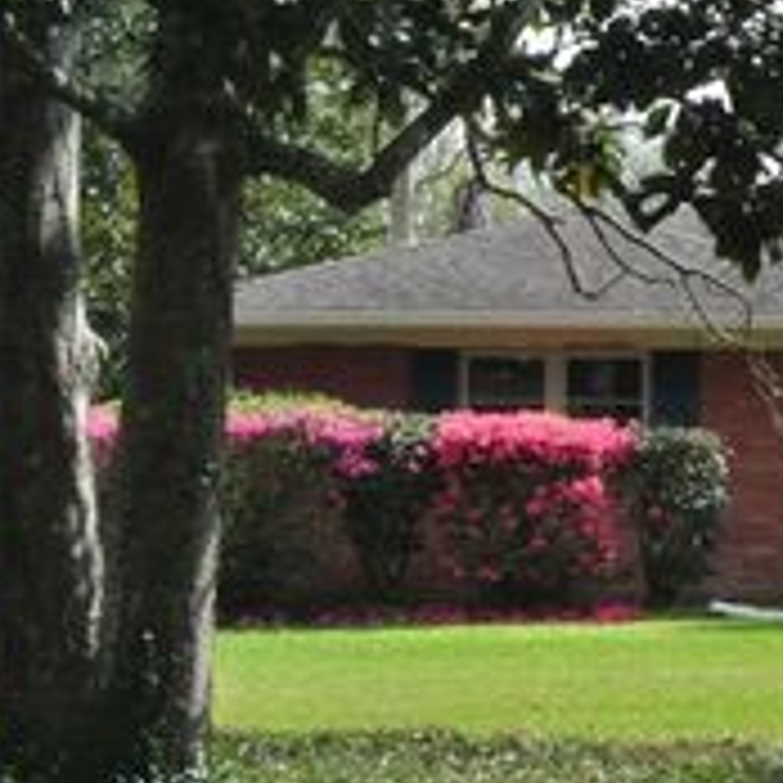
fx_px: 3071
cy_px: 252
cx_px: 1076
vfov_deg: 14.5
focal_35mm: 120
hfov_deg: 13.9
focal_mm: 18.2
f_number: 4.5
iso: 900
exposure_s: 1/500
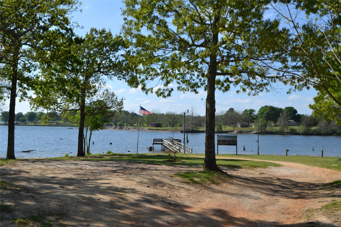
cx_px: 170
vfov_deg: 31.9
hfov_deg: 46.4
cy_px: 114
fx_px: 398
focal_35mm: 42
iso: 100
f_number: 9
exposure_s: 1/320
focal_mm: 28
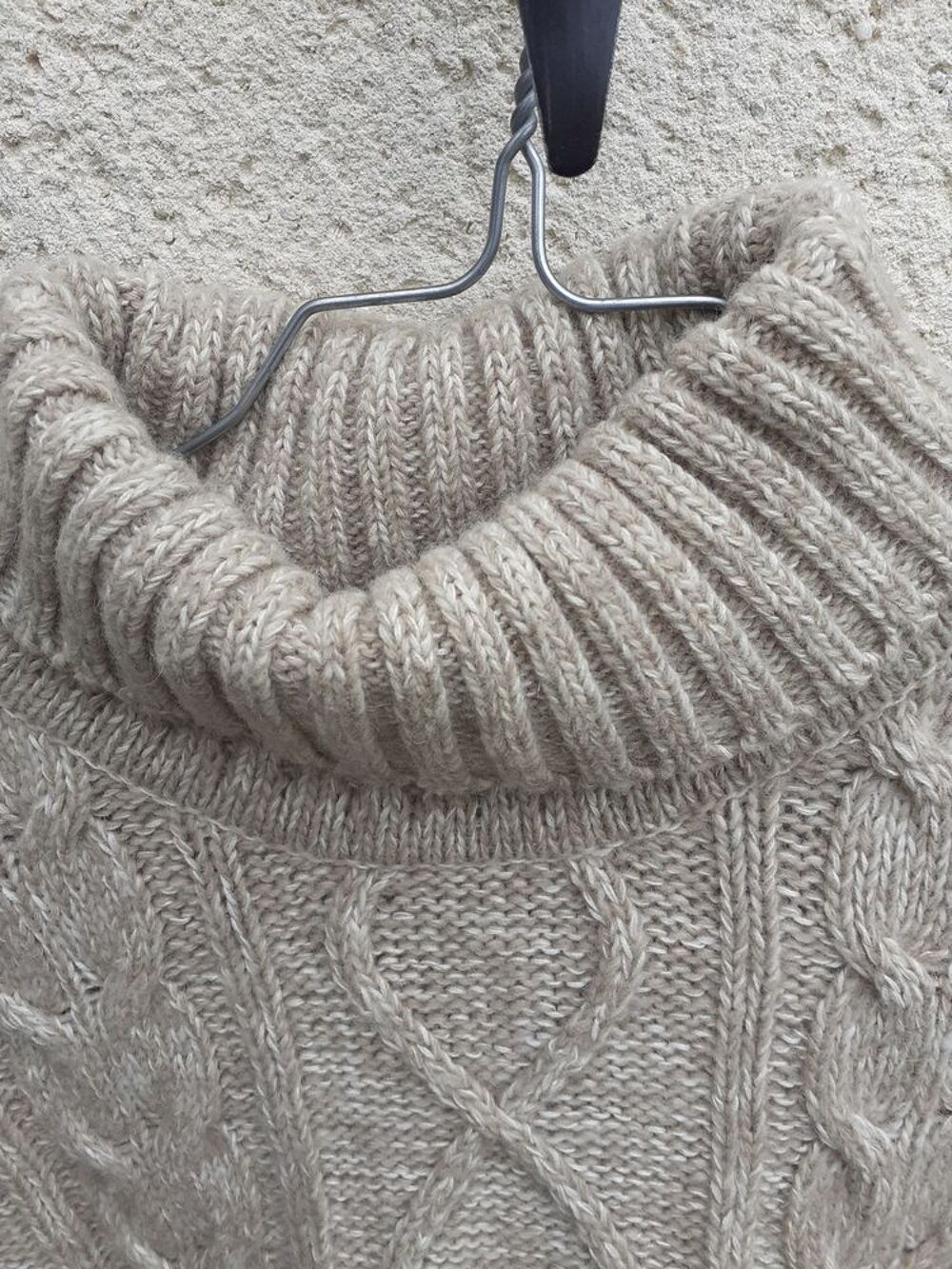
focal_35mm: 27
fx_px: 990
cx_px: 476
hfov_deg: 51.4
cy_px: 634
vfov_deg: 65.3
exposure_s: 1/173
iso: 40
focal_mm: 3.6
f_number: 1.9
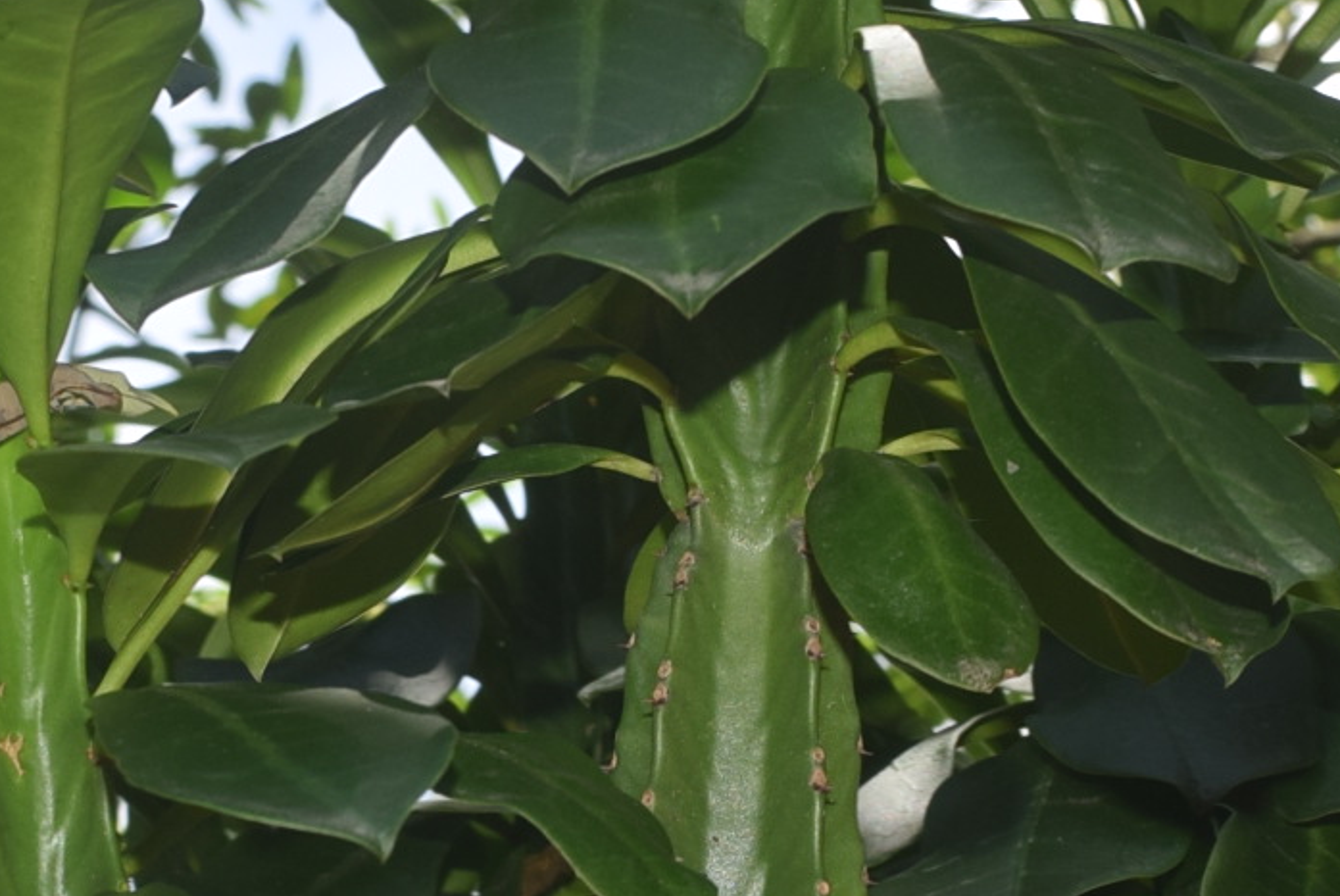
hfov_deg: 13.8
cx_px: 608
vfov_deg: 9.2
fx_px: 5519
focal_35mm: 148
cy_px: 1067
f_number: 7.1
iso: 100
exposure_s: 1/200
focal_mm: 23
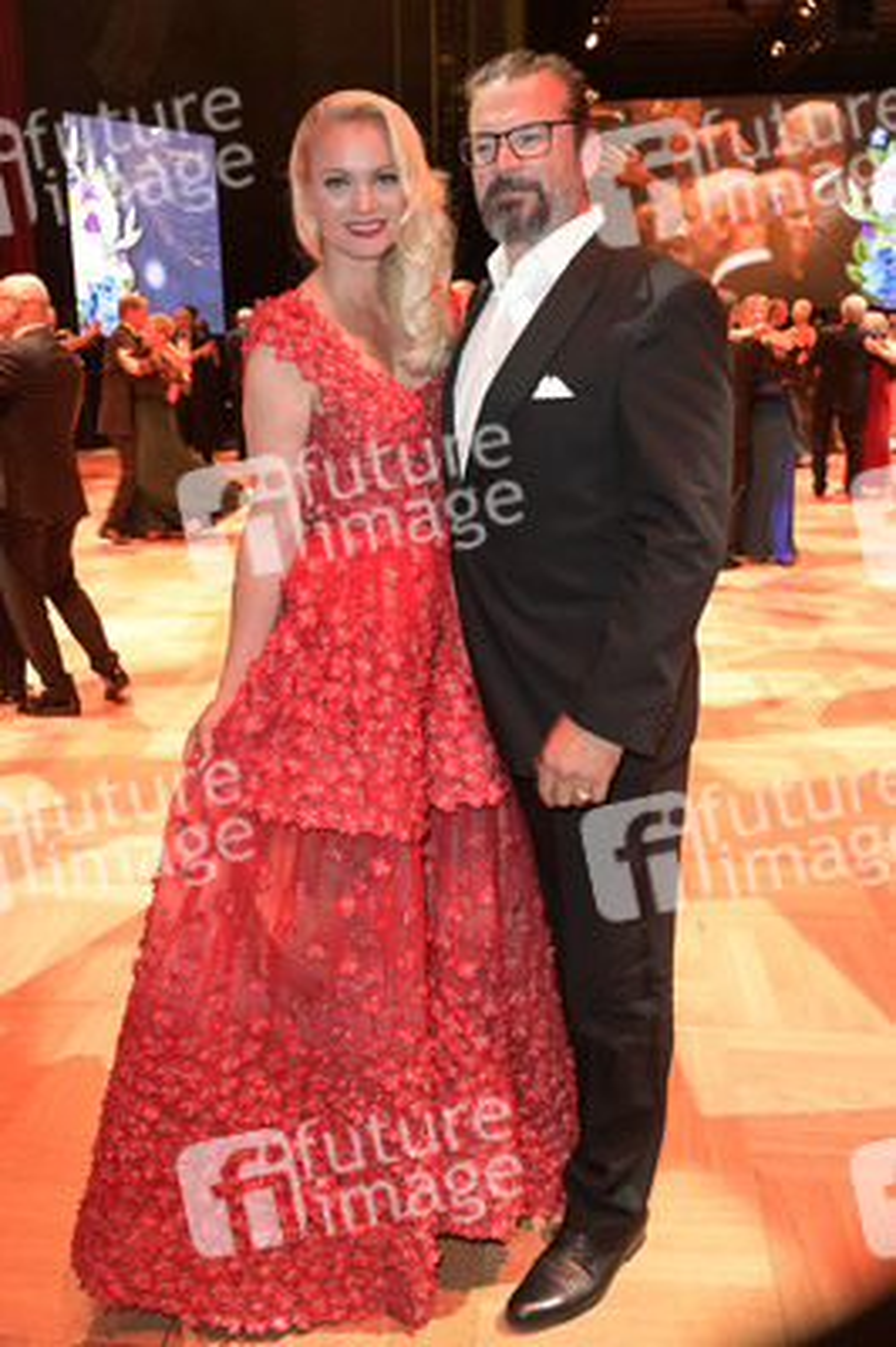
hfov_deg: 44.9
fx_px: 1084
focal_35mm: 29
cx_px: 448
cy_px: 674
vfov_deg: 63.7
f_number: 5
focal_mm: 29
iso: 4000
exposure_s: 1/50
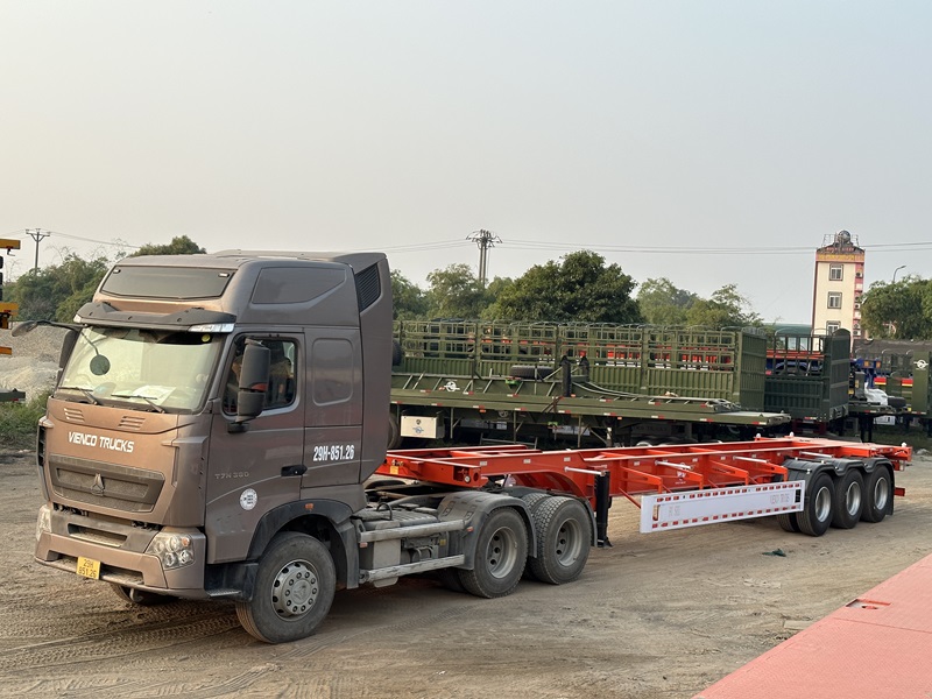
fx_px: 1292
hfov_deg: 39.7
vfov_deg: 30.3
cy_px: 350
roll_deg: -2.8
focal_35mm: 48
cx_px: 466
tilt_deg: -0.1
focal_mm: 6.86
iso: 64
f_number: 1.78
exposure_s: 1/962
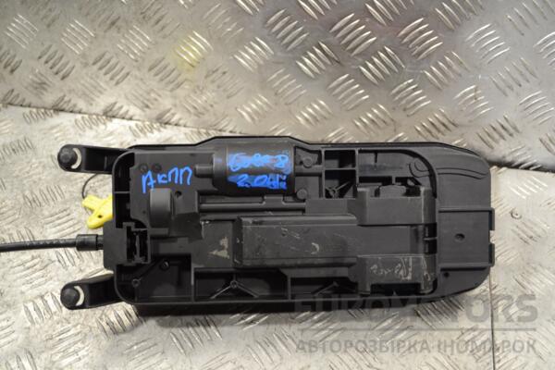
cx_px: 278
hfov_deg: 46.4
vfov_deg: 31.9
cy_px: 185
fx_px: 647
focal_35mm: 42
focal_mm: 28
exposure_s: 1/30
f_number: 4.5
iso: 200
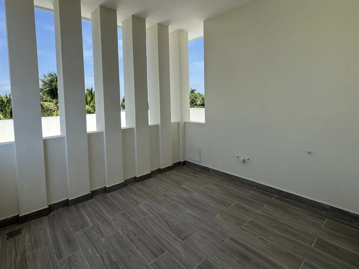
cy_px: 111
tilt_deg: -3.3
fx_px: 187
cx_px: 153
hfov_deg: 87.2
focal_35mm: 18
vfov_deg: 71.1
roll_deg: +2.2
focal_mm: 2.22
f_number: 2.2
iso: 50
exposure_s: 1/796
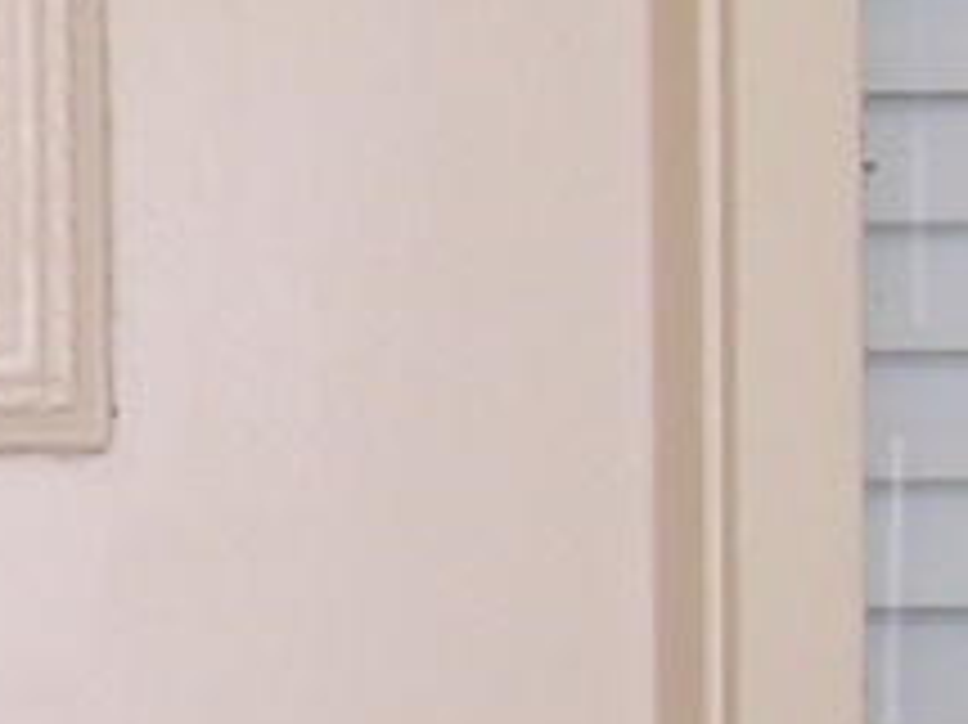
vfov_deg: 5.5
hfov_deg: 6.7
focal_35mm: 272
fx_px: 7602
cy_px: 495
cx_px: -1670
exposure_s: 1/60
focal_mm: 8
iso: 100
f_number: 3.4
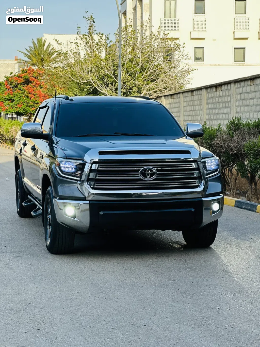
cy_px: 174
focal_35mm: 77
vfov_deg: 25.3
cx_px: 130
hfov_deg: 19.1
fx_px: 771
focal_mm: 9
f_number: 2.8
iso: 20
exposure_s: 1/121
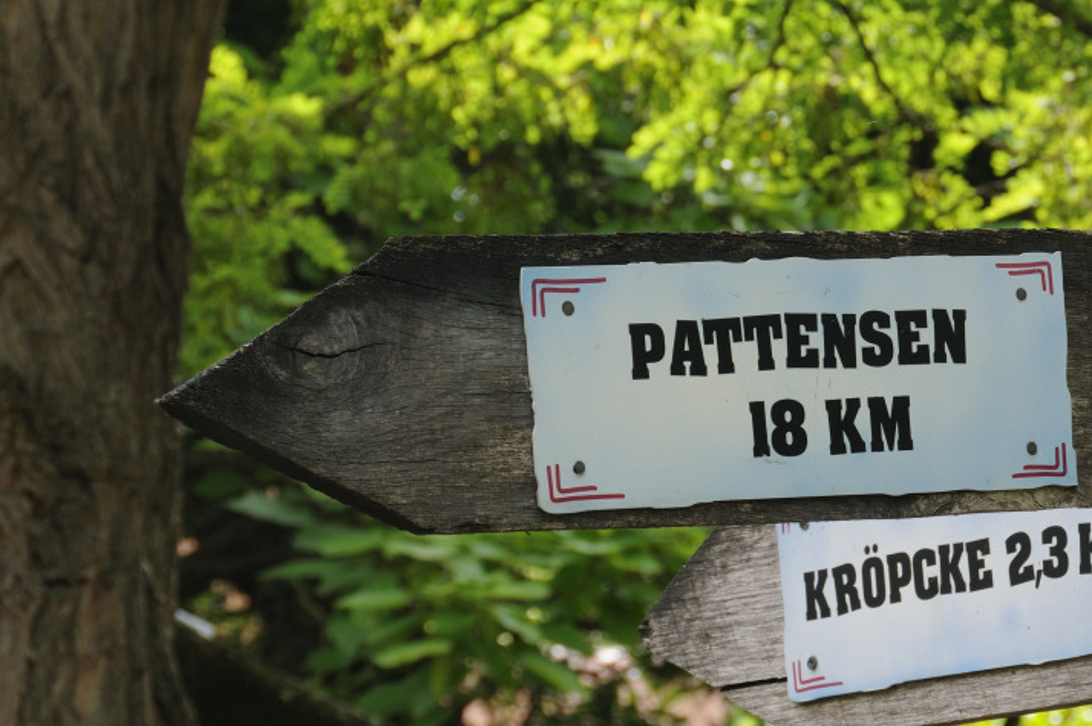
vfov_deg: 6.6
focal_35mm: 207
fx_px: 6273
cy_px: 163
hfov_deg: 9.9
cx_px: 885
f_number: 9
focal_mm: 82
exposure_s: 1/80
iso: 200
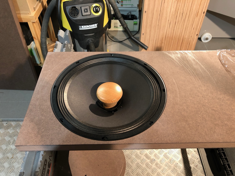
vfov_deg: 49.7
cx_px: 118
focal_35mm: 28
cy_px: 88
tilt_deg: -47.9
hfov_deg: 63.4
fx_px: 190
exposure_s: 1/17
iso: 64
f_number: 1.8
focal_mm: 4
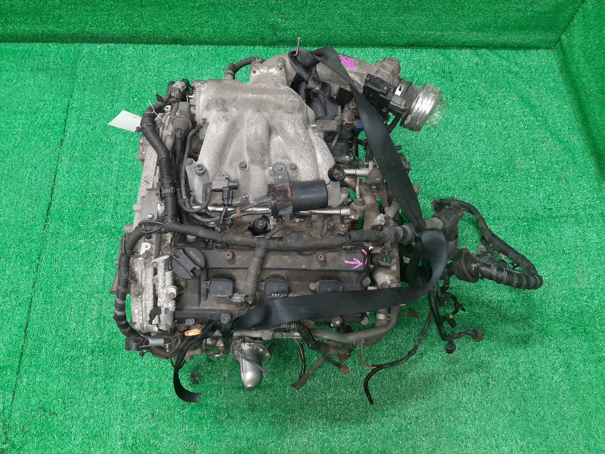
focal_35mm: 26
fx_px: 454
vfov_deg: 53.1
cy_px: 227
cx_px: 302
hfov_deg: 67.3
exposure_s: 1/50
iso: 178
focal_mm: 3.93
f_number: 1.7
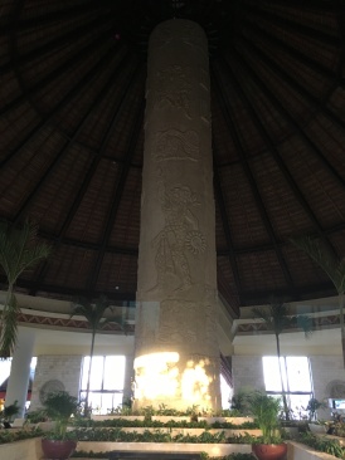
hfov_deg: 48.2
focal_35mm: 29
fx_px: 386
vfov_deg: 61.7
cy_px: 230
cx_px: 172
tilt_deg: +23.3
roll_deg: -0.2
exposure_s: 1/30
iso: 100
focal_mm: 4.15
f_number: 2.2
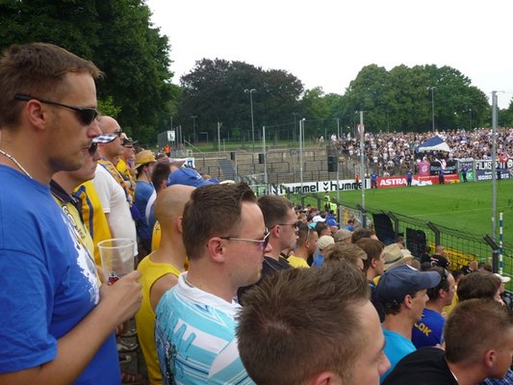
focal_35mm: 33
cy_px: 192
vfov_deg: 43.0
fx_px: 489
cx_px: 256
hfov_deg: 55.3
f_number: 2.8
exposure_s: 1/400
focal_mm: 5.5
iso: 80
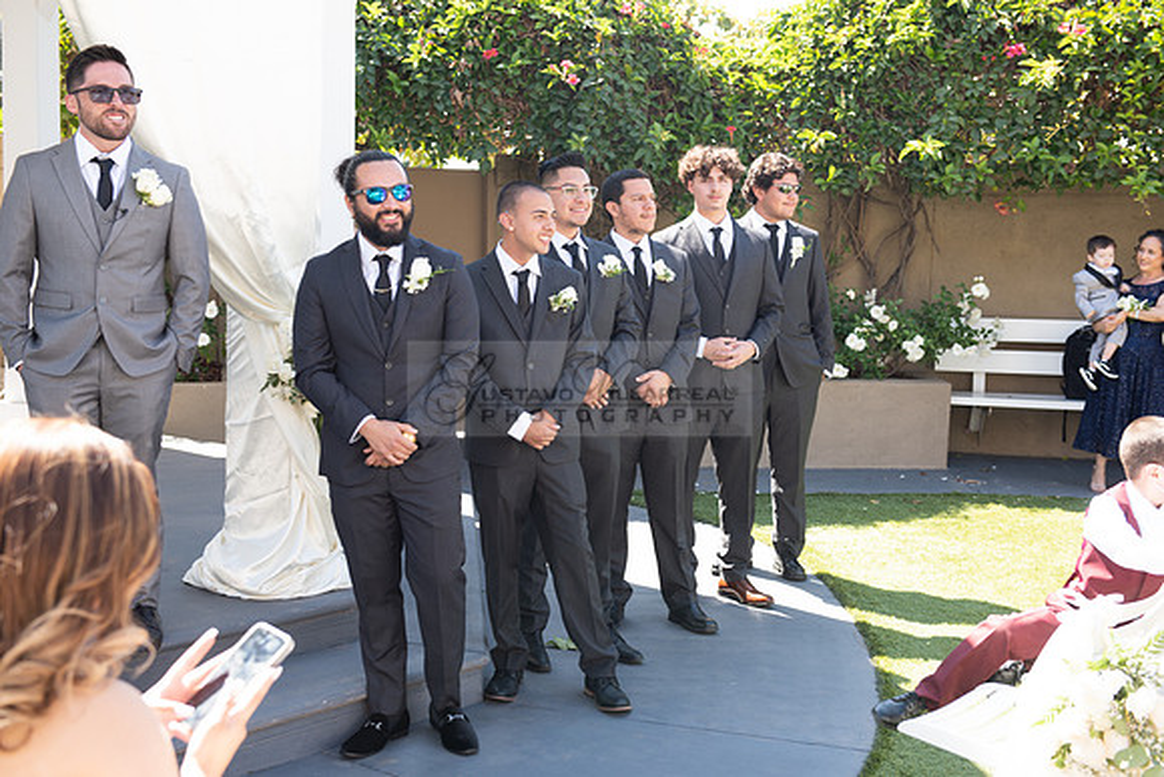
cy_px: 388
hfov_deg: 39.6
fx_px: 1617
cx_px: 582
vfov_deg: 27.0
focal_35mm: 50
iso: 100
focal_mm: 50
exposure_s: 1/80
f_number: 5
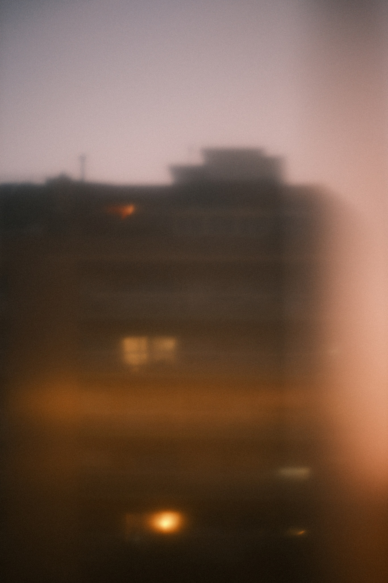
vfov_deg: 24.2
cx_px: 194
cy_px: 292
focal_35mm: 84
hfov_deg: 16.3
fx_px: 1358
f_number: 1.2
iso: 400
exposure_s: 1/30
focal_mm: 56
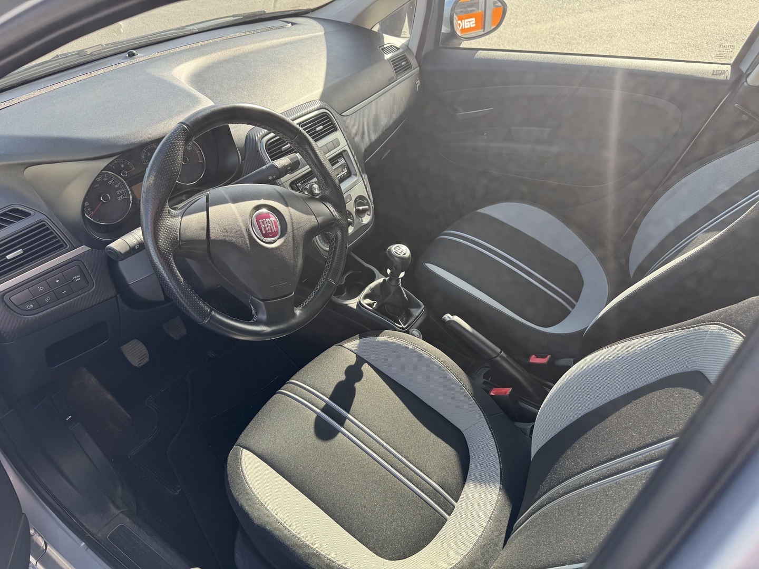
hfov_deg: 71.6
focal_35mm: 24
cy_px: 284
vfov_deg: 56.8
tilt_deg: -38.9
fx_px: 526
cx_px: 380
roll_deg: -1.0
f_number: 1.78
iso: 80
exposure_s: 1/383
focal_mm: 6.76
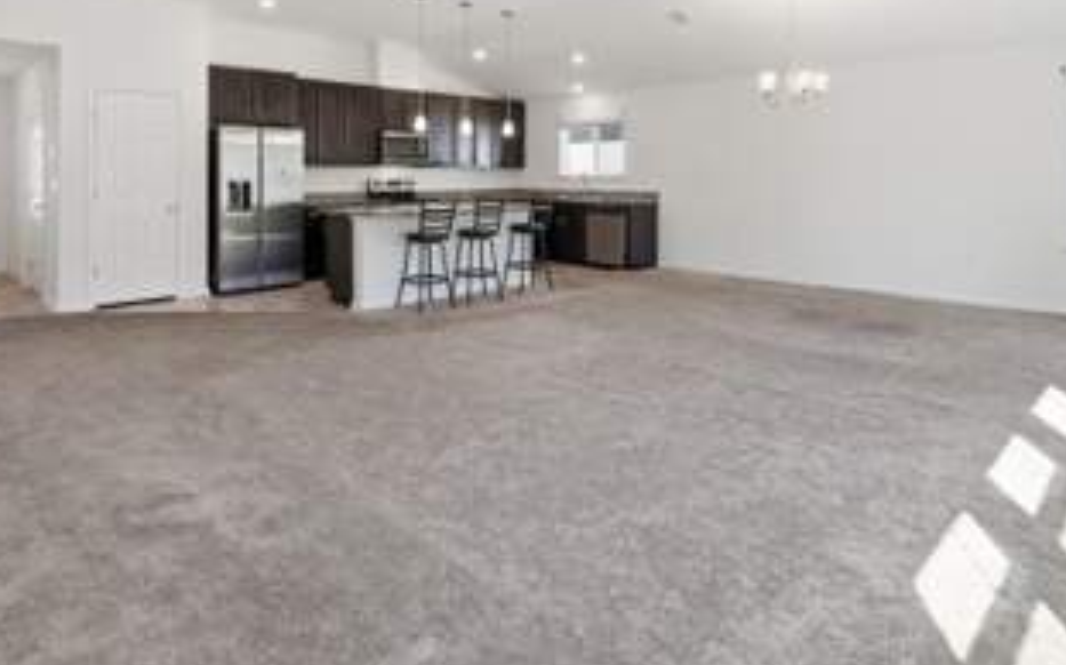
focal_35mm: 22
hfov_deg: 79.6
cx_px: 500
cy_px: 170
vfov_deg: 52.7
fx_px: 639
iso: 400
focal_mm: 14
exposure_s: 1/1000
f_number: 8
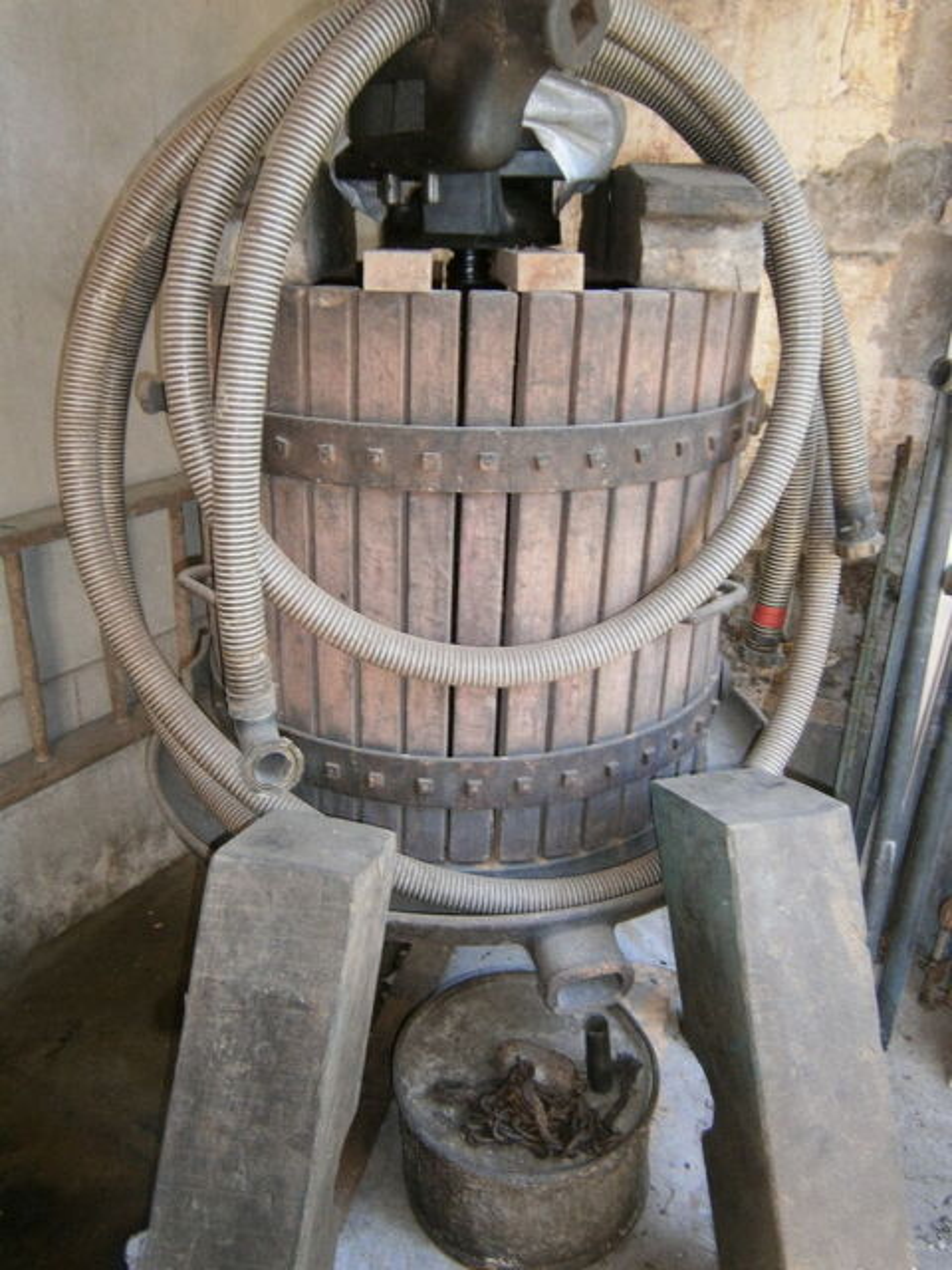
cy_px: 635
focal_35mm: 26
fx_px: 953
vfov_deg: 67.3
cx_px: 476
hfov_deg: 53.1
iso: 125
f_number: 2.8
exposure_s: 1/30
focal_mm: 4.7
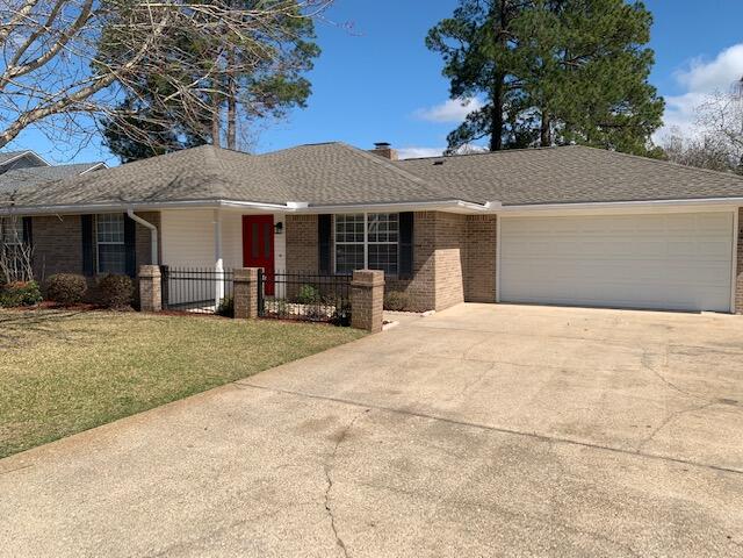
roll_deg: -0.9
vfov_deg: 53.1
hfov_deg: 67.3
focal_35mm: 26
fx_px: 558
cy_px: 279
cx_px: 372
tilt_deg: -2.6
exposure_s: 1/3401
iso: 25
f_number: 1.8
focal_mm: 4.25
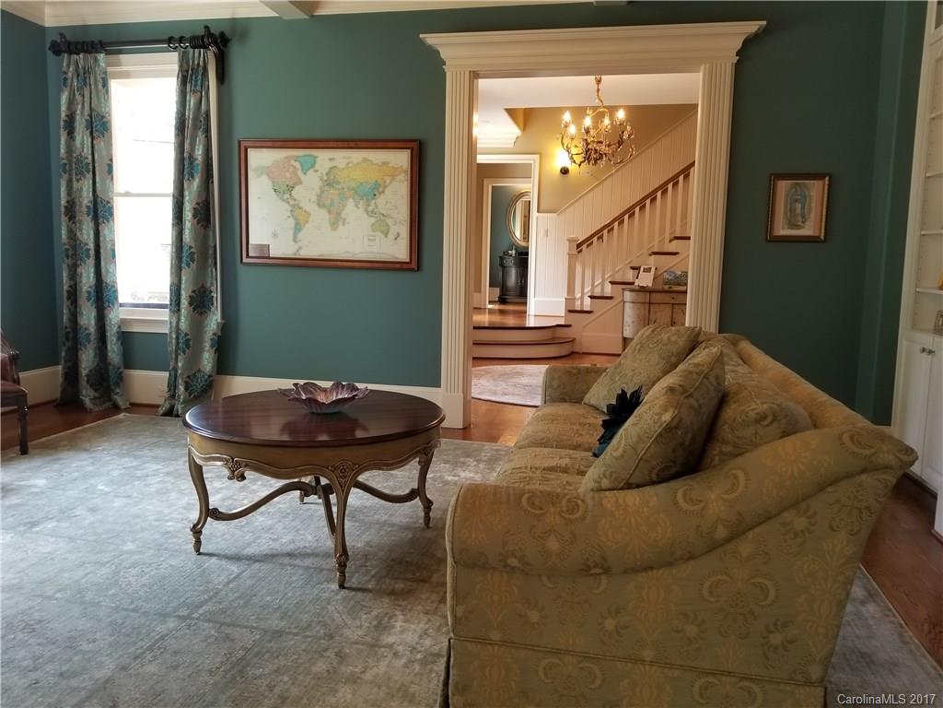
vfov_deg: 53.1
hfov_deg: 67.3
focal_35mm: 26
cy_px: 354
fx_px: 708
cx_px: 472
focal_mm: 4.25
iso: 100
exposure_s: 1/60
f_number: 1.7
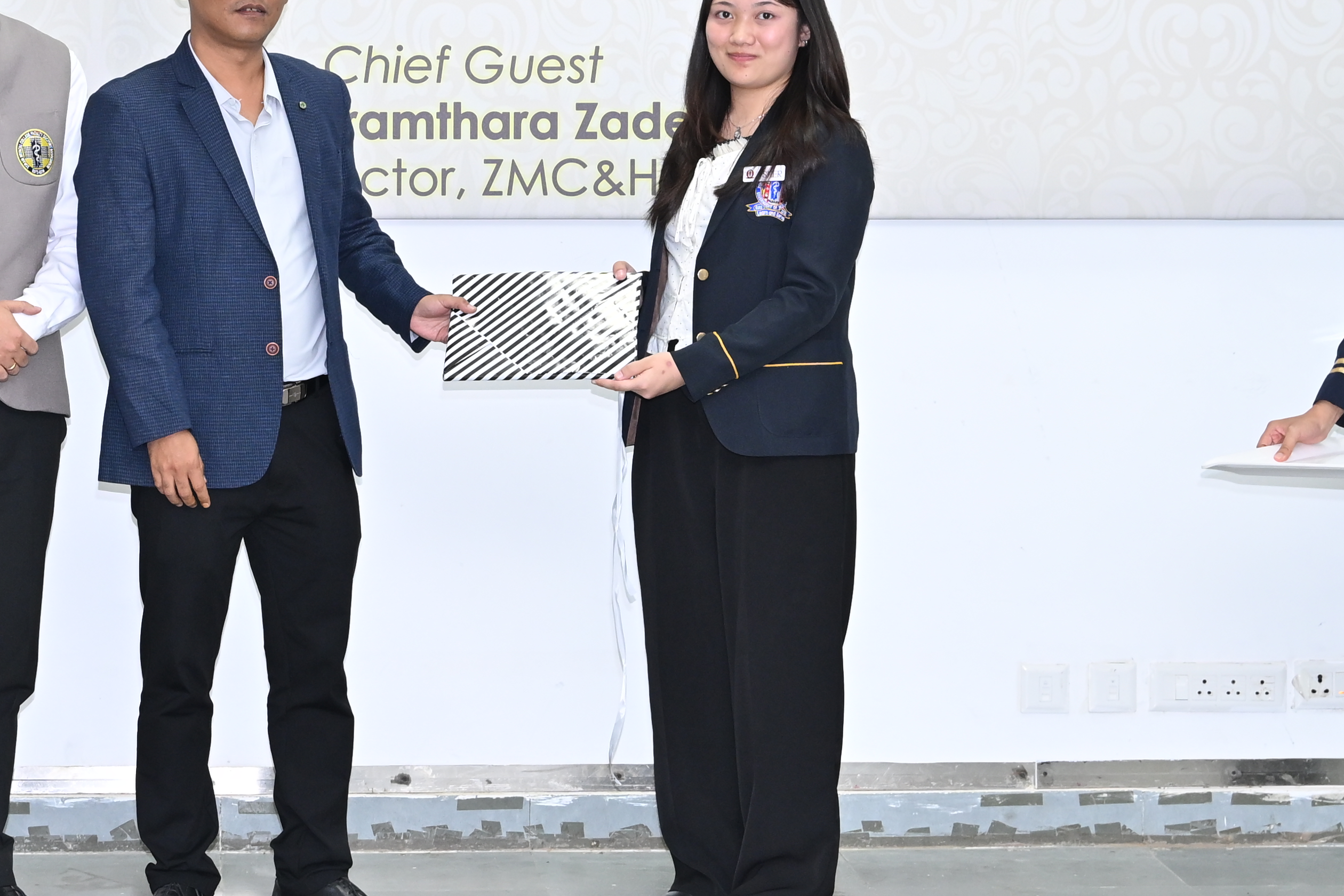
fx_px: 4032
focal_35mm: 108
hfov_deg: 18.8
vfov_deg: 12.6
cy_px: 211
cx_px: 372
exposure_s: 1/125
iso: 1250
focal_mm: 45
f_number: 4.5
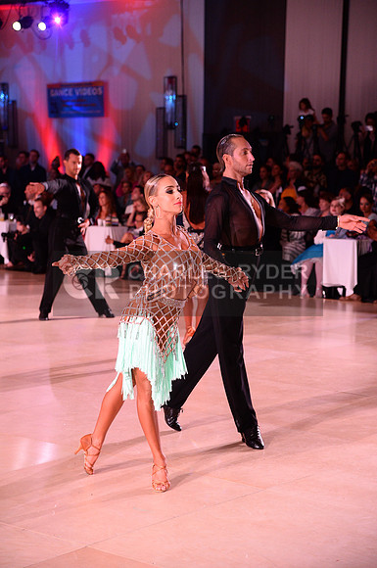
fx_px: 1292
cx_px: 188
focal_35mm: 82
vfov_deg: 24.8
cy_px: 284
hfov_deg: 16.6
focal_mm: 82
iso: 2500
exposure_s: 1/250
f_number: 4.5
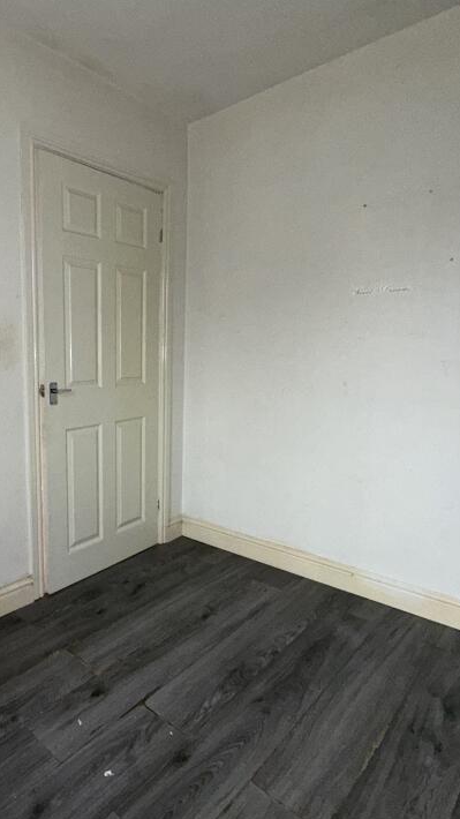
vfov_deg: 81.2
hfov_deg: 48.5
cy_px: 416
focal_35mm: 22
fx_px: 477
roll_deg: +0.5
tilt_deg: -7.1
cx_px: 90
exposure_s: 1/60
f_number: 2.2
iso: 160
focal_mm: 2.22
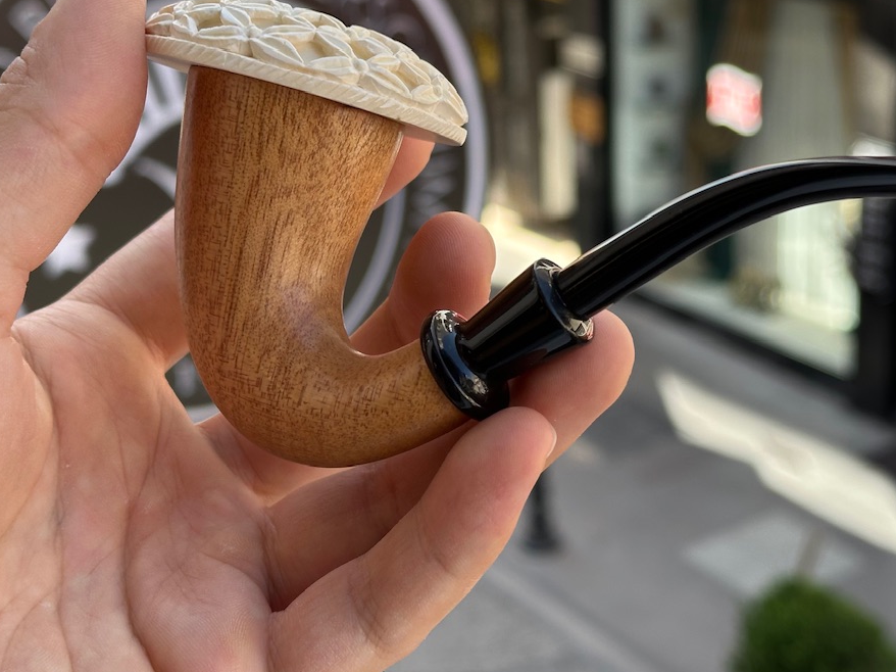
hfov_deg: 27.7
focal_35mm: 70
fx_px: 1811
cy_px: 254
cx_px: 527
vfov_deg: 21.0
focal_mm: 6.86
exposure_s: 1/426
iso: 64
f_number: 1.78
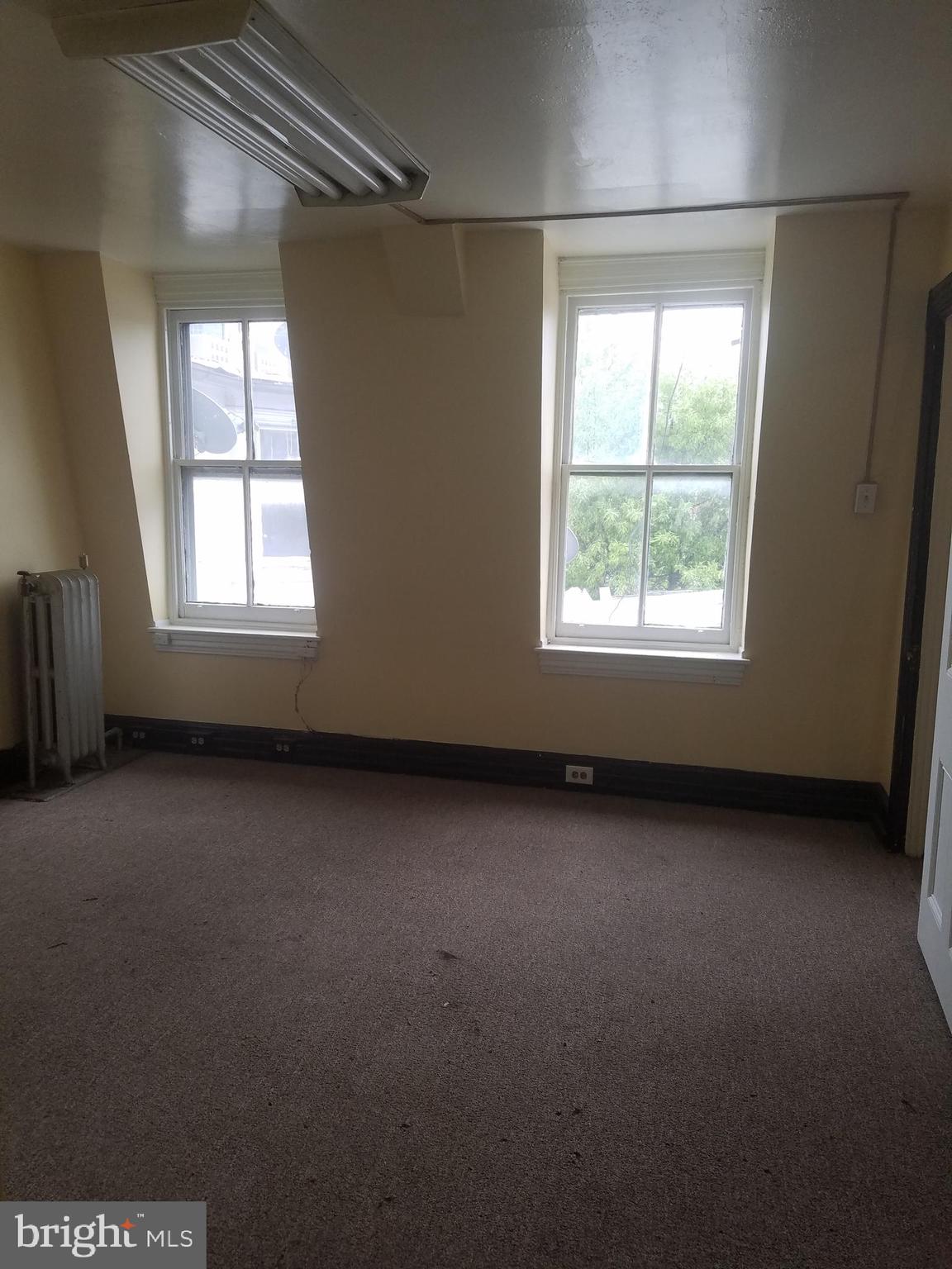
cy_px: 634
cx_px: 476
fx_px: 953
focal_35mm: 26
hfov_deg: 53.1
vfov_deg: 67.3
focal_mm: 4.2
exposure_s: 1/120
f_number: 1.7
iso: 100
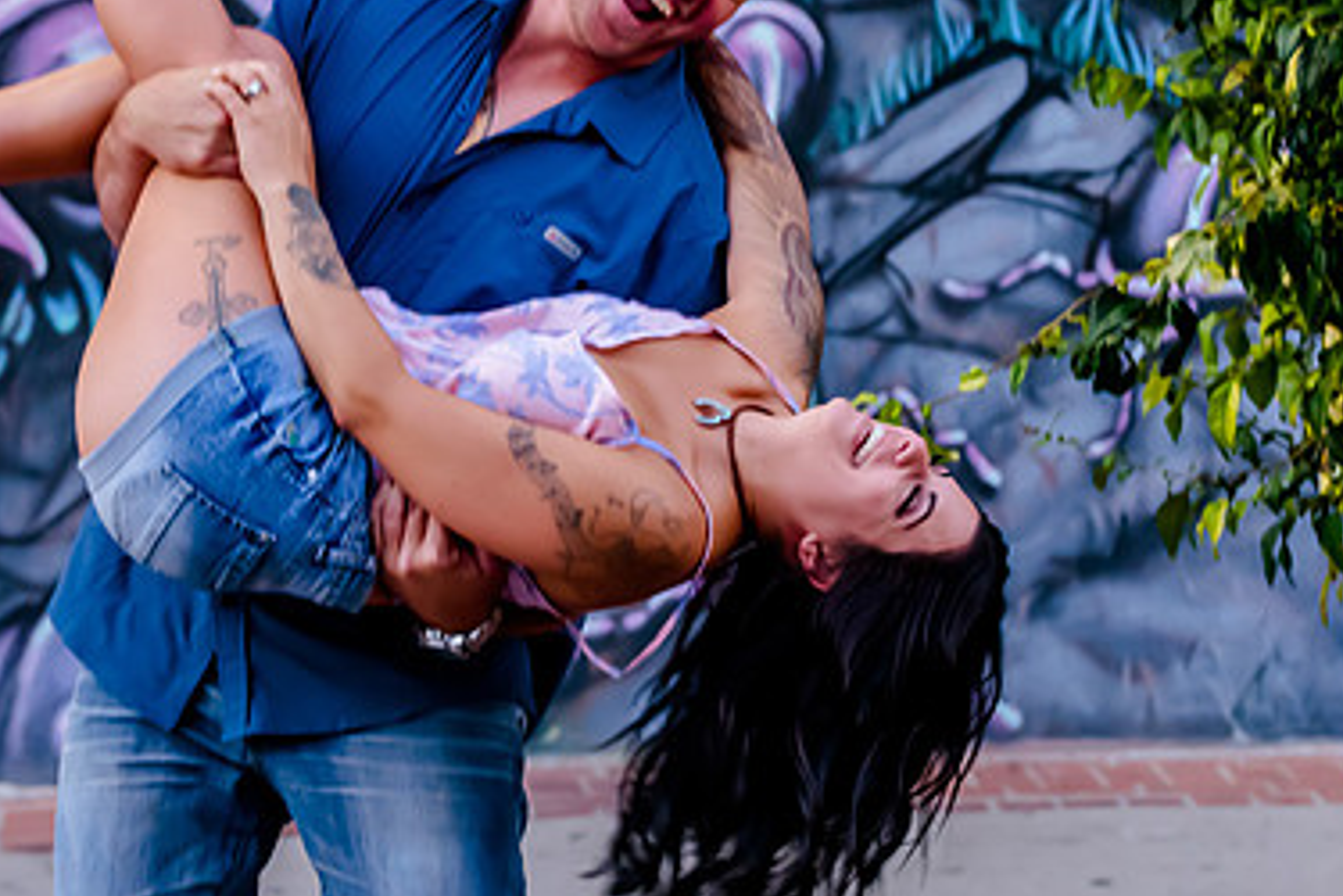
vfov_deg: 6.9
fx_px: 7386
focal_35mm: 198
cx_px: 502
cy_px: 282
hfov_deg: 10.4
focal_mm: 98
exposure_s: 1/80
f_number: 5
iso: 2000
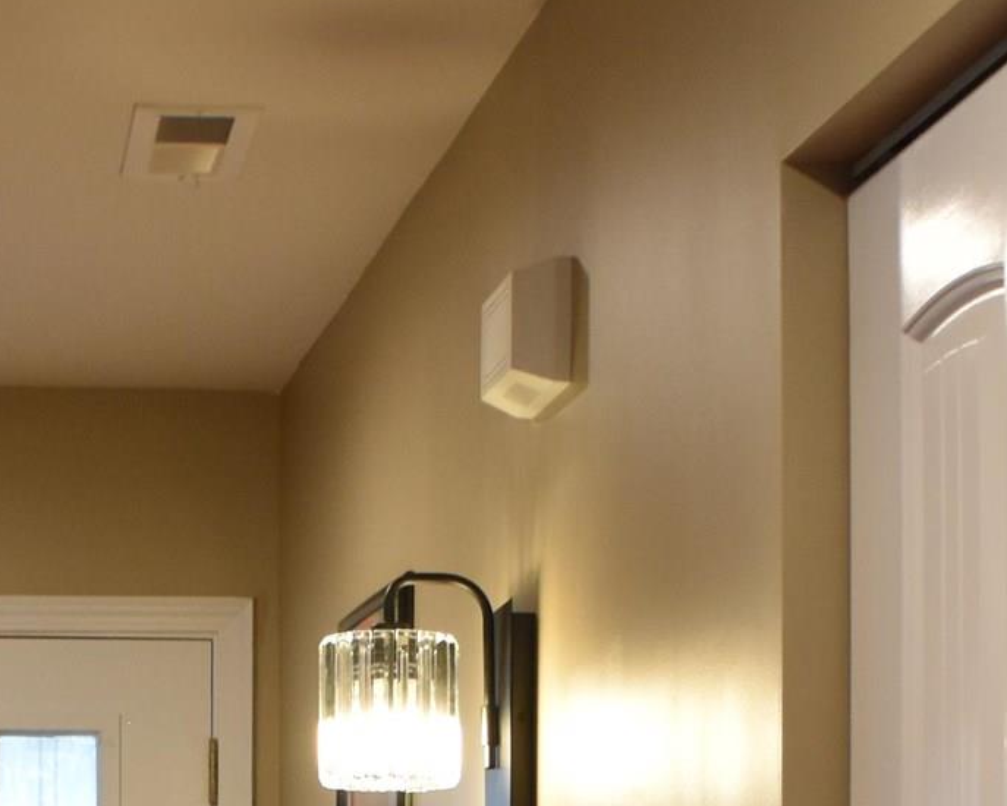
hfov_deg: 14.5
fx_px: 3938
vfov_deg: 11.0
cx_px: 154
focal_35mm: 132
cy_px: 1392
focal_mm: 21
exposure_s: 1/60
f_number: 4
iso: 800
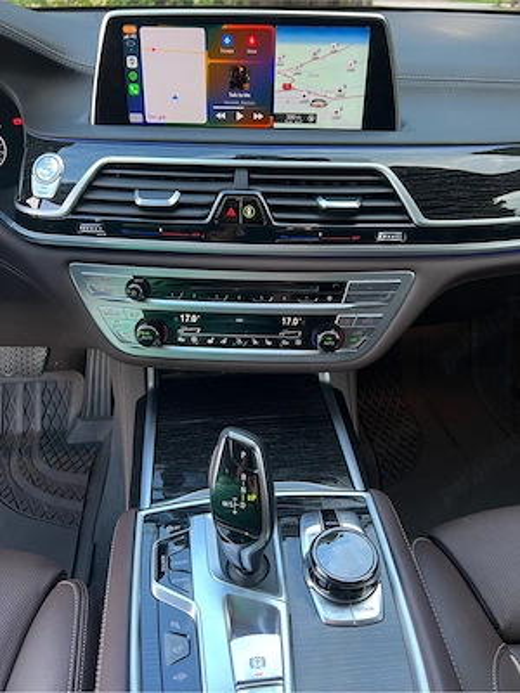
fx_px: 521
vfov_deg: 67.3
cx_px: 260
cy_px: 346
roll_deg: +0.0
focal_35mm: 26
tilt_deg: -34.9
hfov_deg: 53.1
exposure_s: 1/49
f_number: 1.5
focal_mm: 5.7
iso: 125
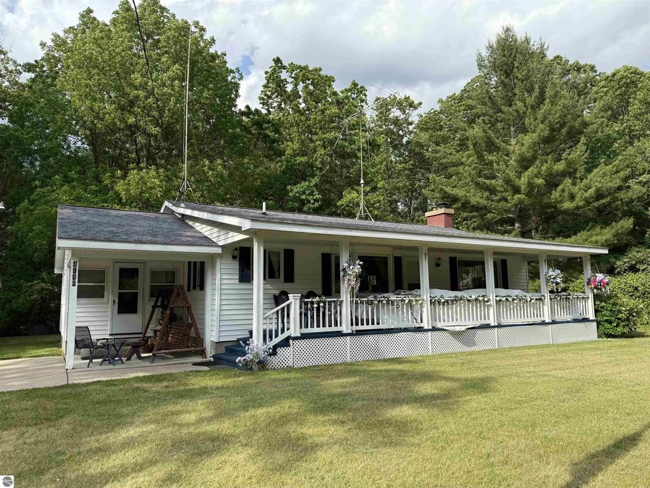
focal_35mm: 24
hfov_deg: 71.6
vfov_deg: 56.8
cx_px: 325
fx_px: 451
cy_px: 244
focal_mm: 6.76
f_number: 1.78
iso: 80
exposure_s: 1/2169
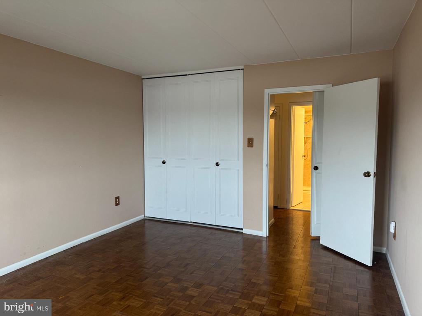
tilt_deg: -4.3
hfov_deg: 71.6
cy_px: 158
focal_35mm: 24
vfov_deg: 56.8
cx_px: 211
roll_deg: +0.3
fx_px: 293
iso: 125
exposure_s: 1/60
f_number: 1.78
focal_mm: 6.76
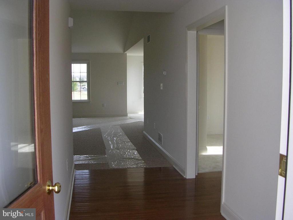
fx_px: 322
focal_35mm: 38
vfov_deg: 37.7
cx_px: 146
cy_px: 110
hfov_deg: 49.0
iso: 50
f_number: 2.8
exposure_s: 1/81.1
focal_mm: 5.8
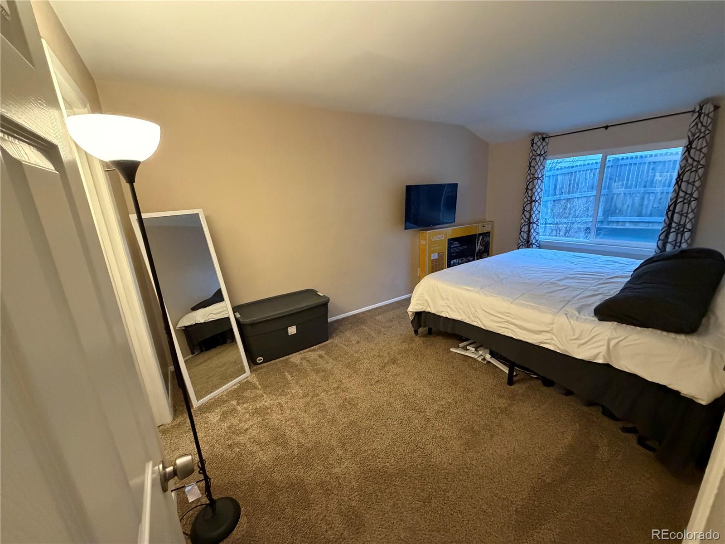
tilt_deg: -15.1
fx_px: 293
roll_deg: +3.0
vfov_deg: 85.7
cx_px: 362
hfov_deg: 102.1
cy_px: 272
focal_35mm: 14
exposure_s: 1/60
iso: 1000
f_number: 2.2
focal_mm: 2.22
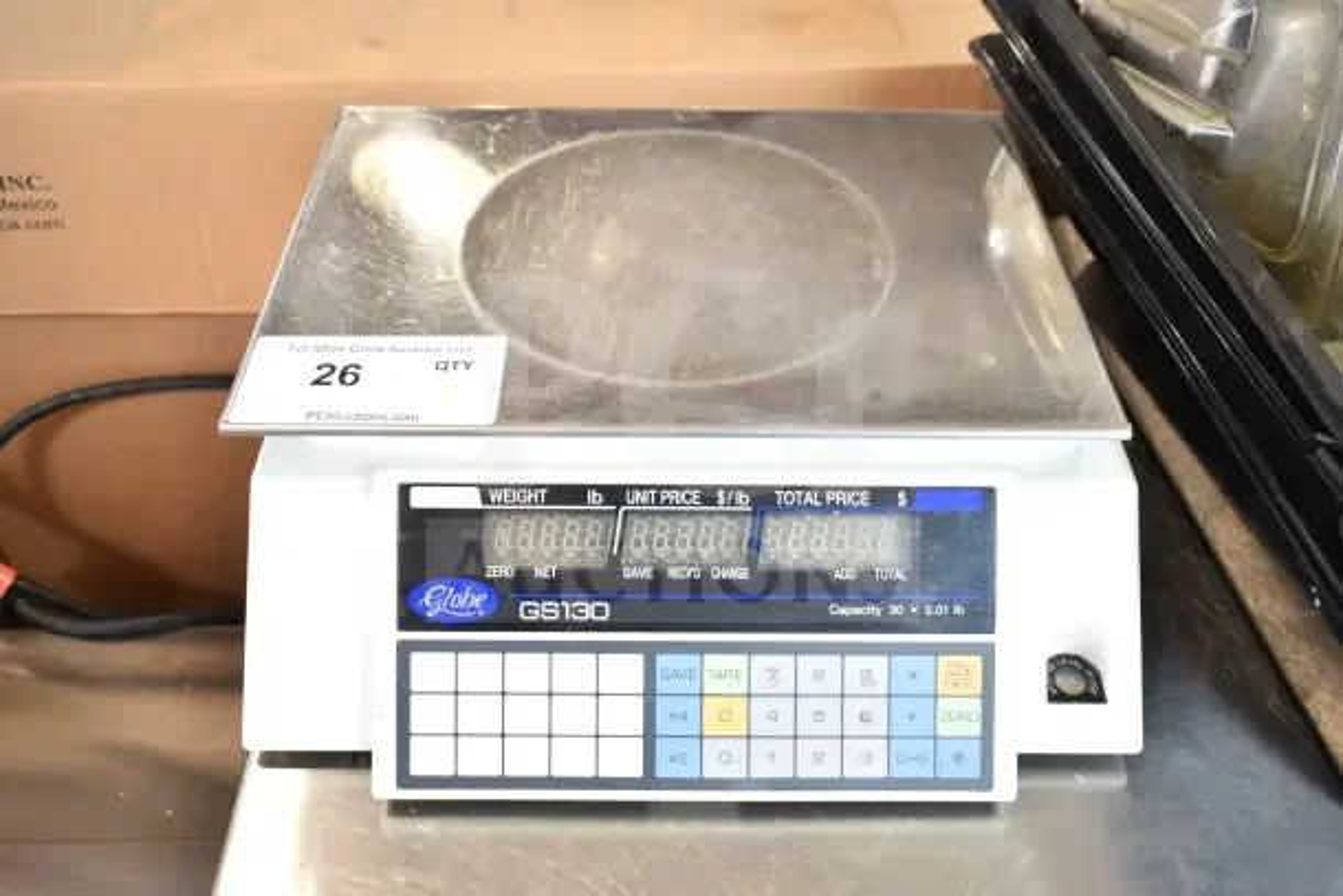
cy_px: 448
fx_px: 1231
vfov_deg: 40.0
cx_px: 672
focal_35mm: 33
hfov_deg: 57.2
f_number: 3.8
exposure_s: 1/40
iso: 200
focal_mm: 22
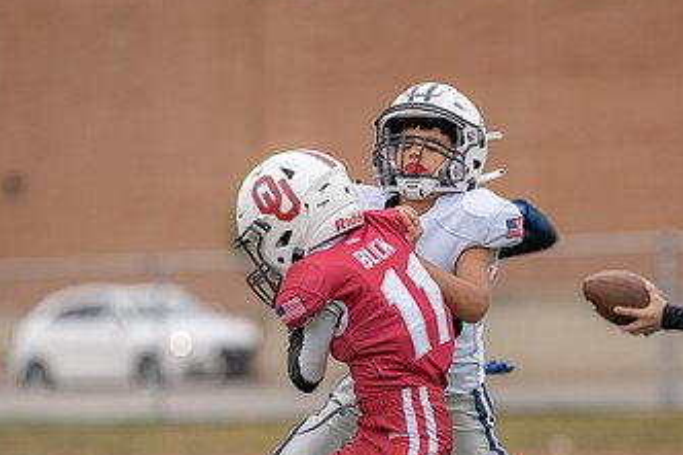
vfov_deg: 2.8
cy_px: 336
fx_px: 9159
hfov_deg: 4.3
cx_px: 436
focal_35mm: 483
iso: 200
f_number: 2.8
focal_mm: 200
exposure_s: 1/1250
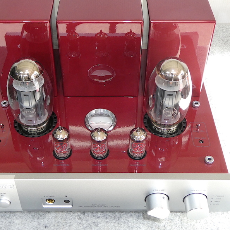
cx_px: 100
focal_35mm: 50
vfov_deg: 33.9
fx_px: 376
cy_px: 94
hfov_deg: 34.0
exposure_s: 1/20
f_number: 3.7
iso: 200
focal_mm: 6.3
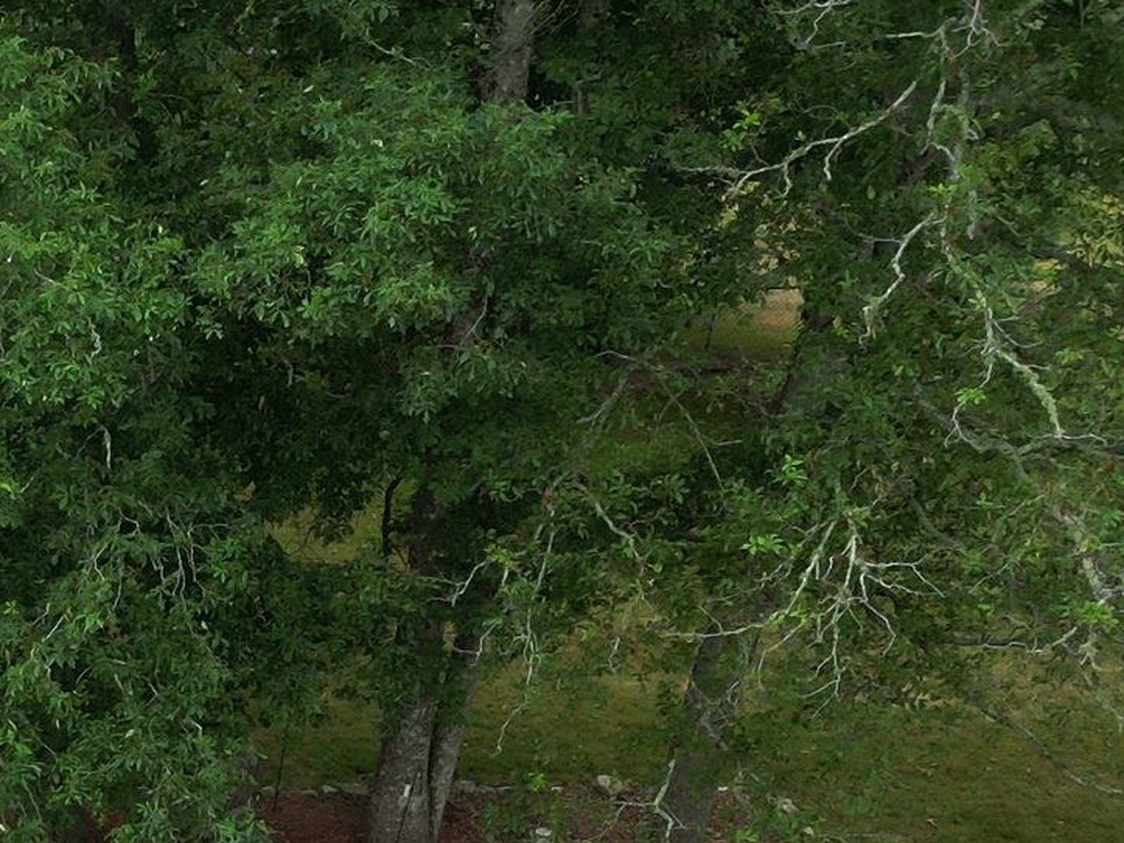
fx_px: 3311
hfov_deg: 17.1
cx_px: -641
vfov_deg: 14.1
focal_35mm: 102
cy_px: 981
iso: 130
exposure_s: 1/200
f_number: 1.7
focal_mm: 6.72
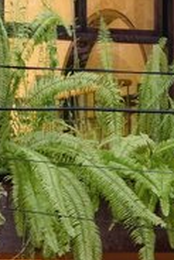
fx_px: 1932
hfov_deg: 5.1
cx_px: -122
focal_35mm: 267
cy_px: 105
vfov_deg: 7.7
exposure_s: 1/15
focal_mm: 41
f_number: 2.8
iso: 400
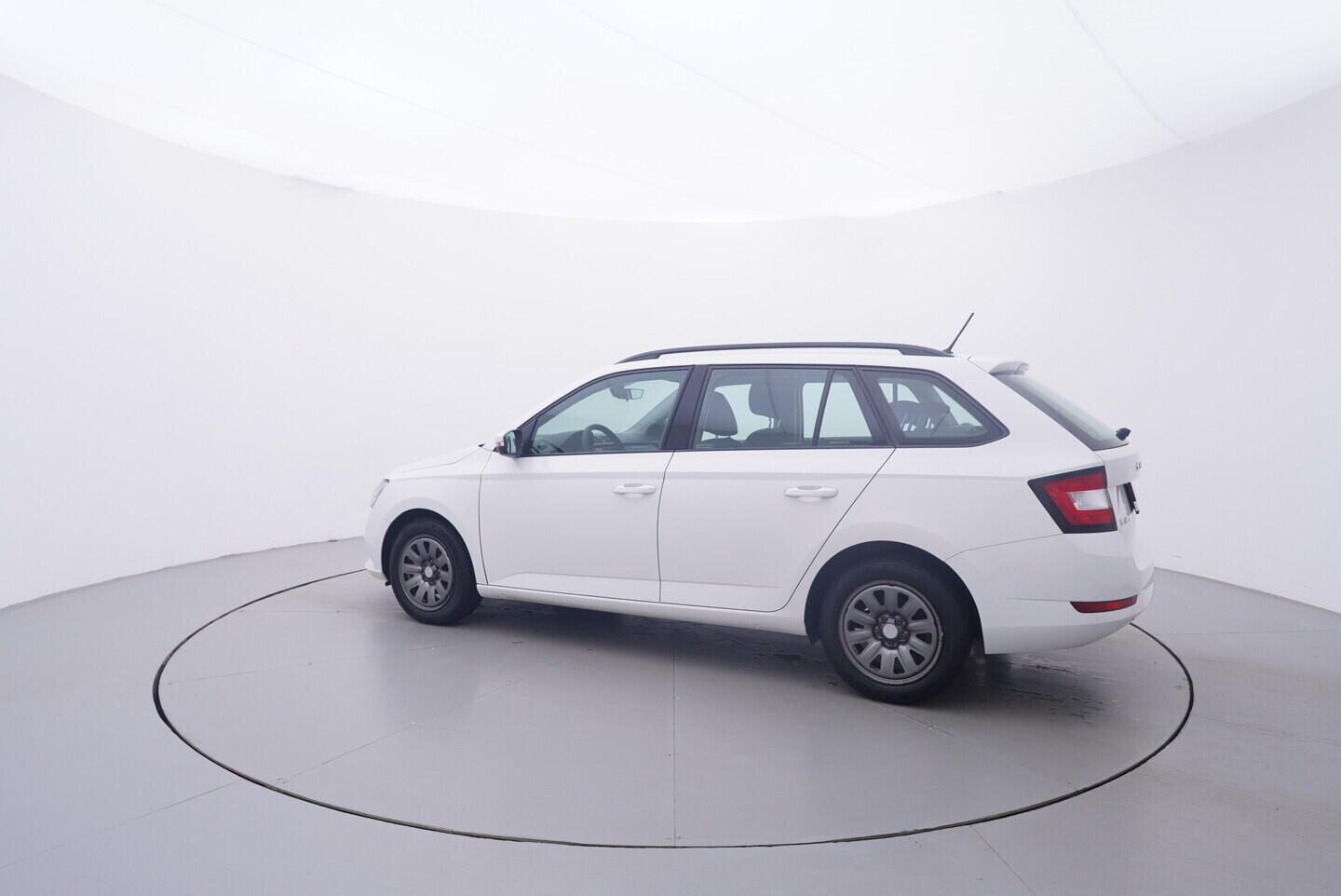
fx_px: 839
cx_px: 670
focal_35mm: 22
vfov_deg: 56.2
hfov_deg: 77.3
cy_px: 448
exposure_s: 1/80
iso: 200
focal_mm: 15
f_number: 5
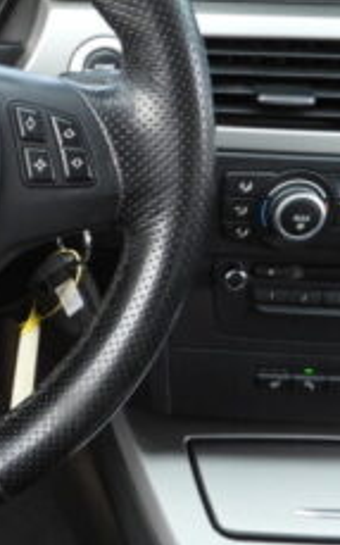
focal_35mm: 79
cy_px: 307
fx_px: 1172
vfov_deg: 26.1
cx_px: -162
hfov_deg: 15.3
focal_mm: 4.3
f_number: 2.8
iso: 100
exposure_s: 1/80
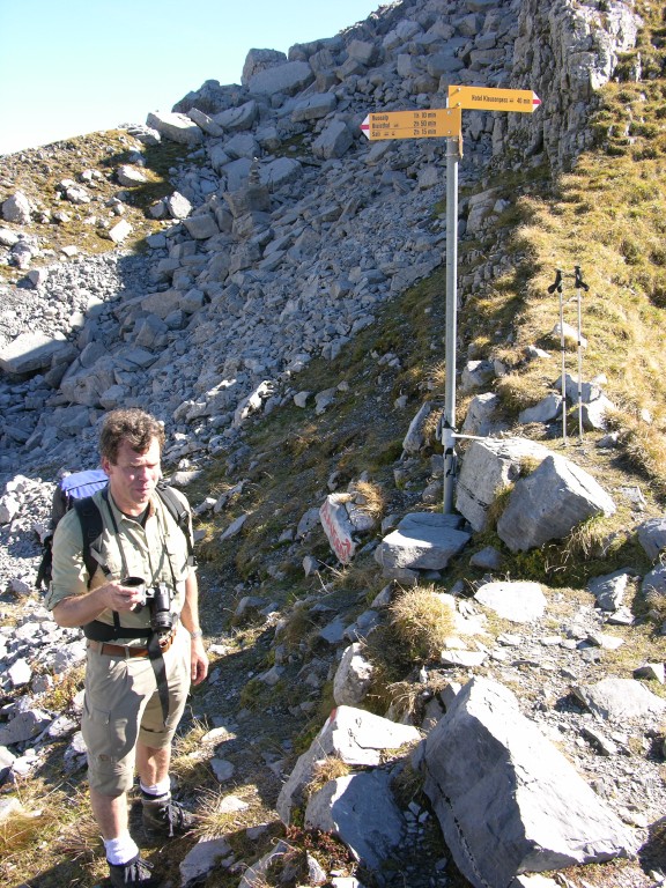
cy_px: 444
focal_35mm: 35
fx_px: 898
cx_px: 333
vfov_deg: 52.6
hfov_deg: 40.7
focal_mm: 8.9
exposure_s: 1/113
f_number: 4.5
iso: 50
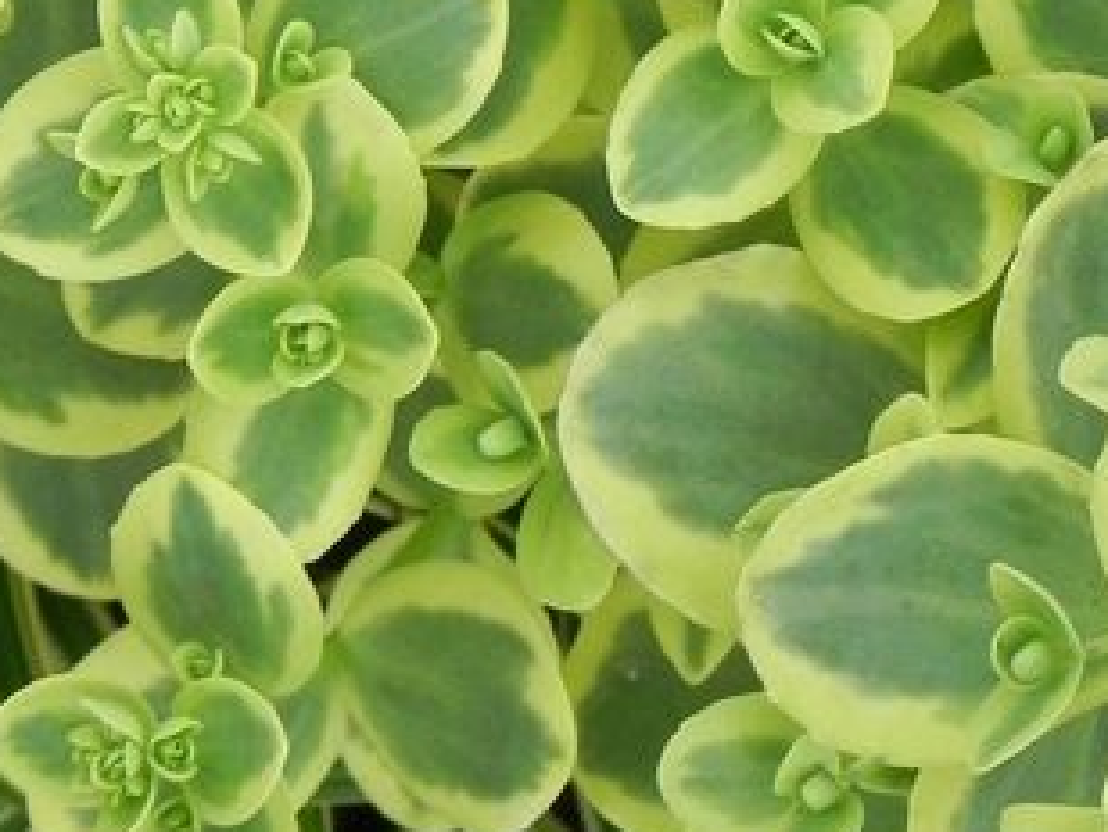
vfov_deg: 4.4
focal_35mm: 334
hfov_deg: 5.9
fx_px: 10695
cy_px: -380
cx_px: 534
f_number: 5
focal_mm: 23
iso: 160
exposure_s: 1/200
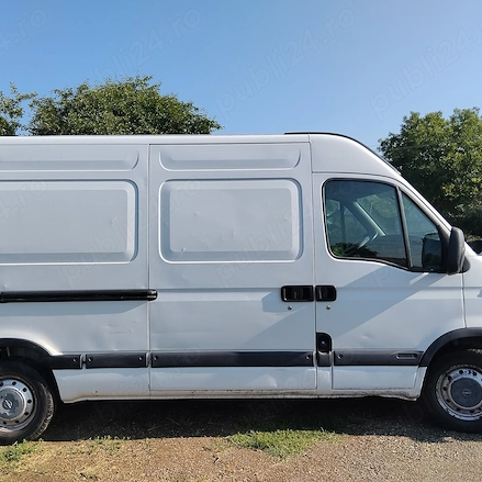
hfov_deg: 47.1
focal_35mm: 35
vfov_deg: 47.2
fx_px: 551
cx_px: 208
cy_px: 240
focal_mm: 3.96
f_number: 1.8
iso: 50
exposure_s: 1/1226
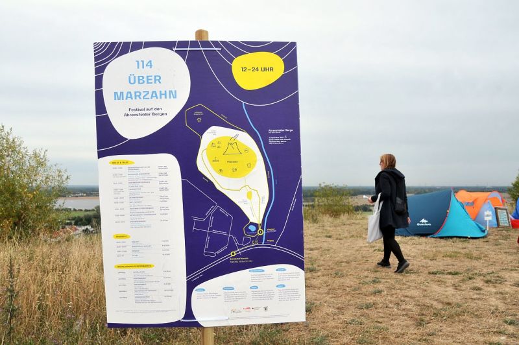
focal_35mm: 38
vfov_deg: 35.4
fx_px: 540
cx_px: 260
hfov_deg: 51.3
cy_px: 172
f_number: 9
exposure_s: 1/320
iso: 200
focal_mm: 25
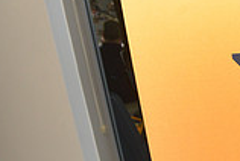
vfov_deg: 14.5
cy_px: 248
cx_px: 436
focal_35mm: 88
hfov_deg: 18.1
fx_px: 588
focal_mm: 24
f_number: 7.1
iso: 800
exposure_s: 1/60
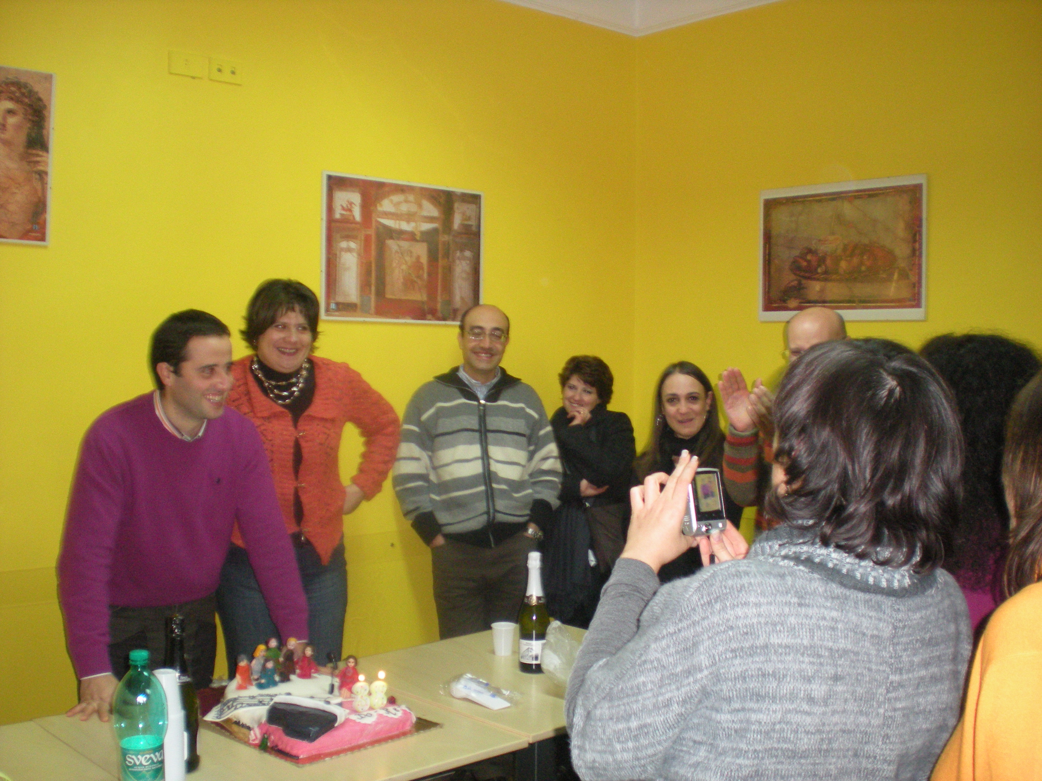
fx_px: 1144
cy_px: 390
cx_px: 521
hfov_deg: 49.0
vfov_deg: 37.7
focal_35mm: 38
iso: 310
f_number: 3.1
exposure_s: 1/60
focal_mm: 6.3
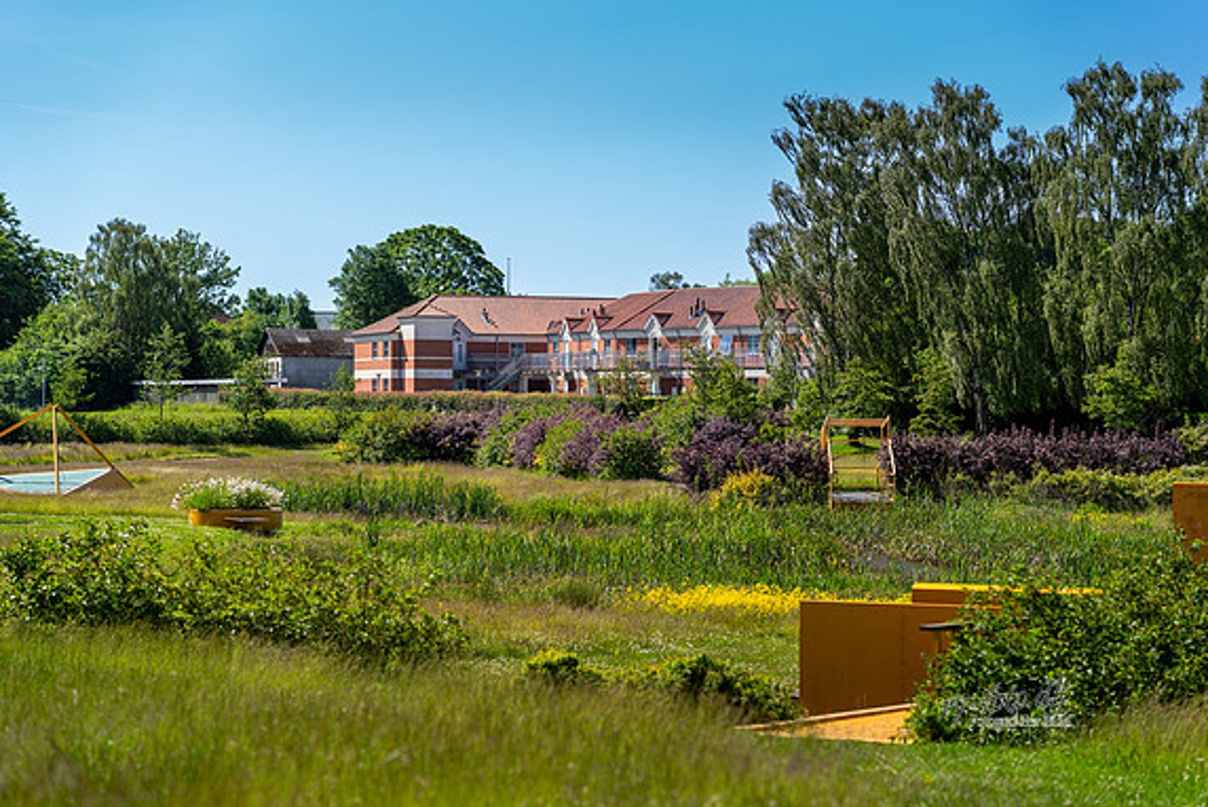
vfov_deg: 15.7
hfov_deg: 23.4
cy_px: 400
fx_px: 2921
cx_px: 600
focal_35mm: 87
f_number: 2.8
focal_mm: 85
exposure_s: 1/640
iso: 50
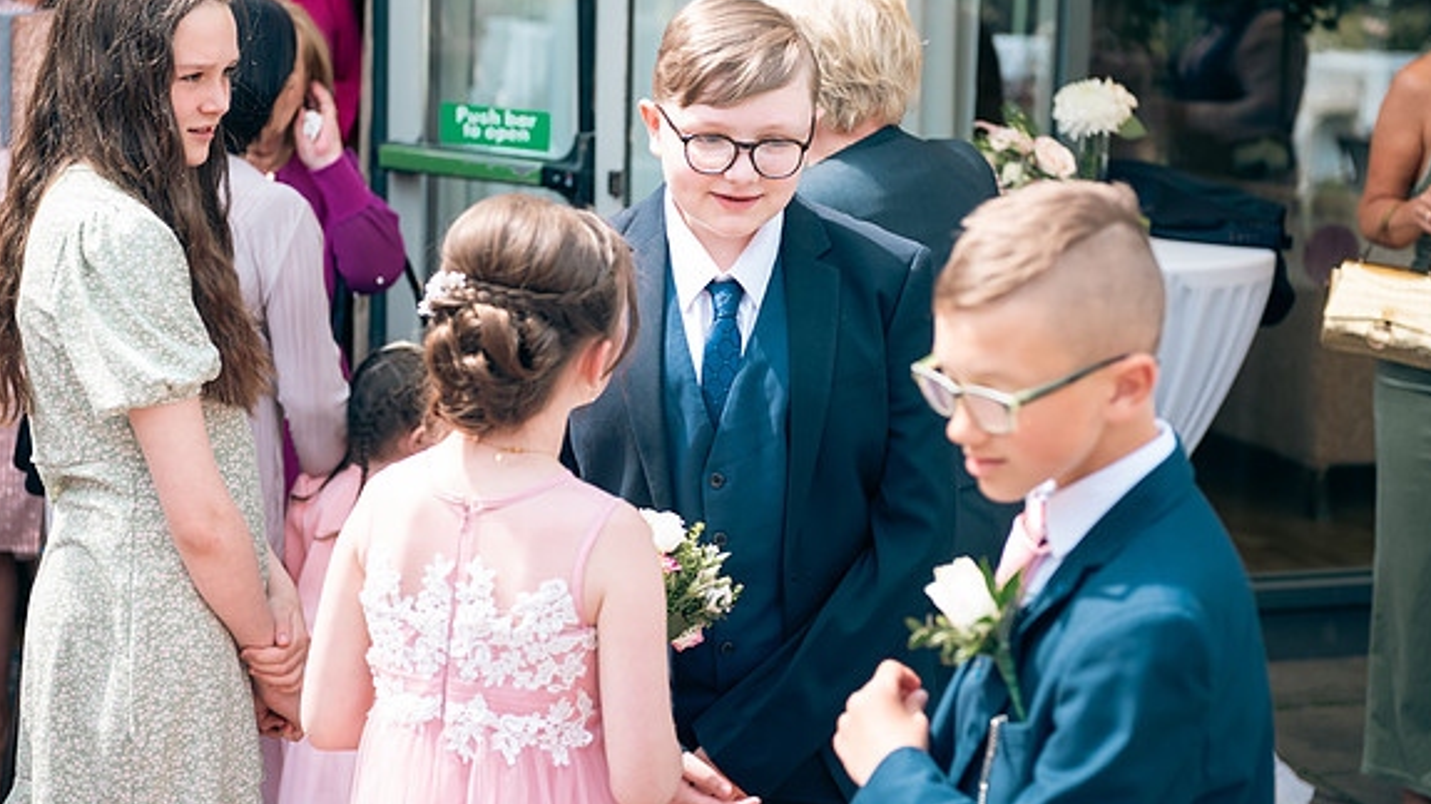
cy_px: 332
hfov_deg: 28.6
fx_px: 2807
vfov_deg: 16.3
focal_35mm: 74
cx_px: 717
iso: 80
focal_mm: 70
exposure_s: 1/250
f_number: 3.5
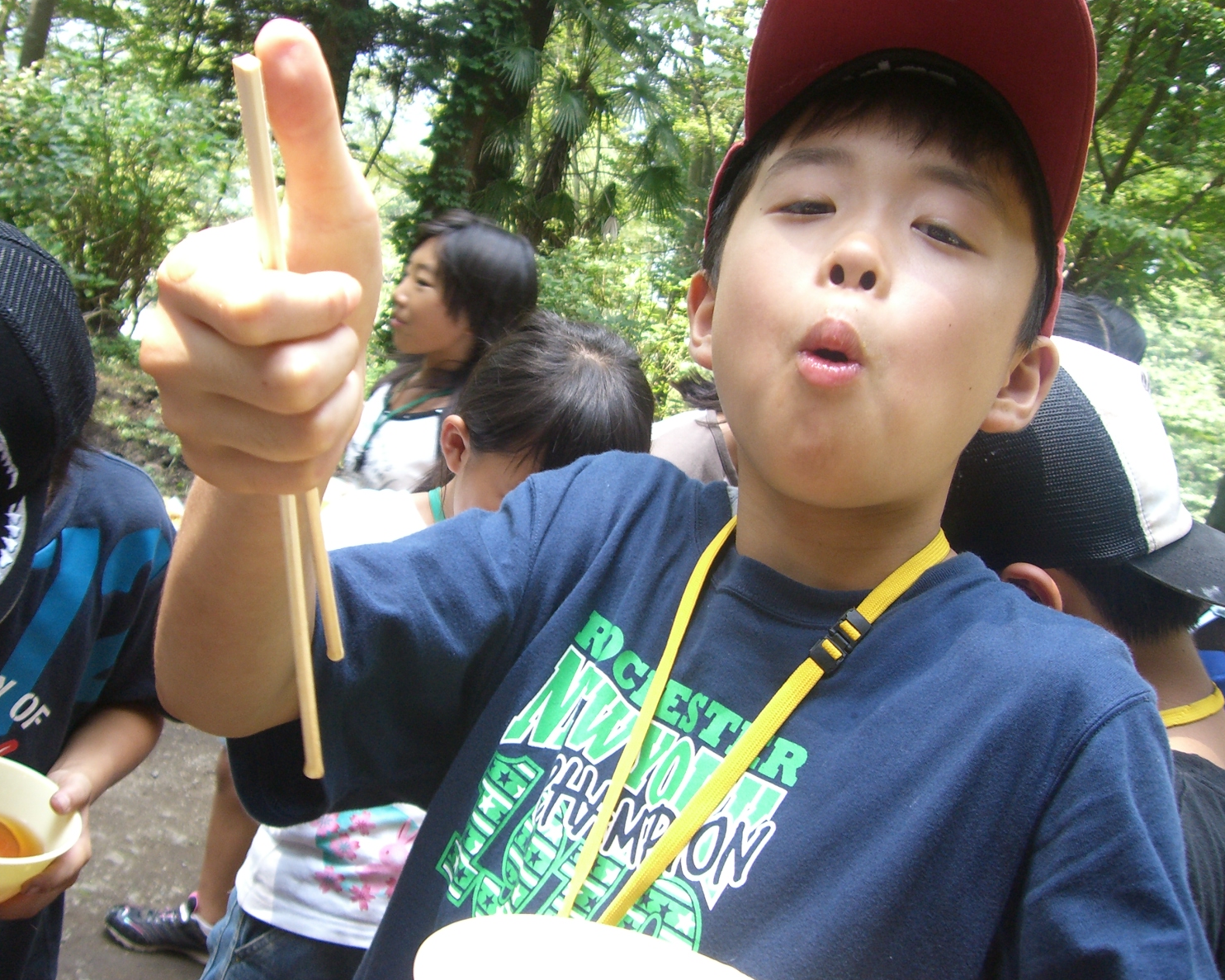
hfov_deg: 45.8
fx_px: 1450
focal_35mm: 40
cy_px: 495
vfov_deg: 37.3
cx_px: 582
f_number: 2.7
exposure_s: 1/125
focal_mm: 6.2
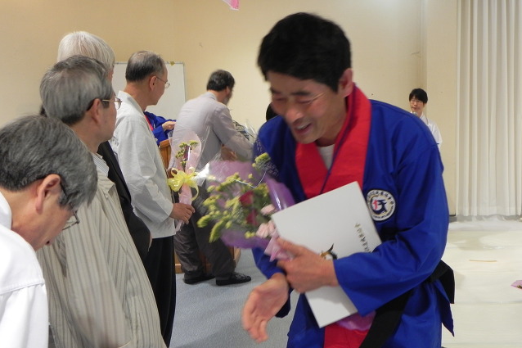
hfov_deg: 41.1
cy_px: 190
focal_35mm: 48
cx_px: 261
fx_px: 696
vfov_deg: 28.0
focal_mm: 8.2
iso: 262
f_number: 3.2
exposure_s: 1/30
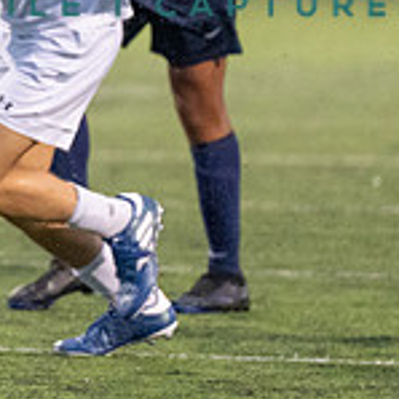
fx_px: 13341
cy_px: -54
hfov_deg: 1.7
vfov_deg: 1.7
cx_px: -187
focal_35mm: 1023
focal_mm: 200
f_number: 2.8
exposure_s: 1/1250
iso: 5000
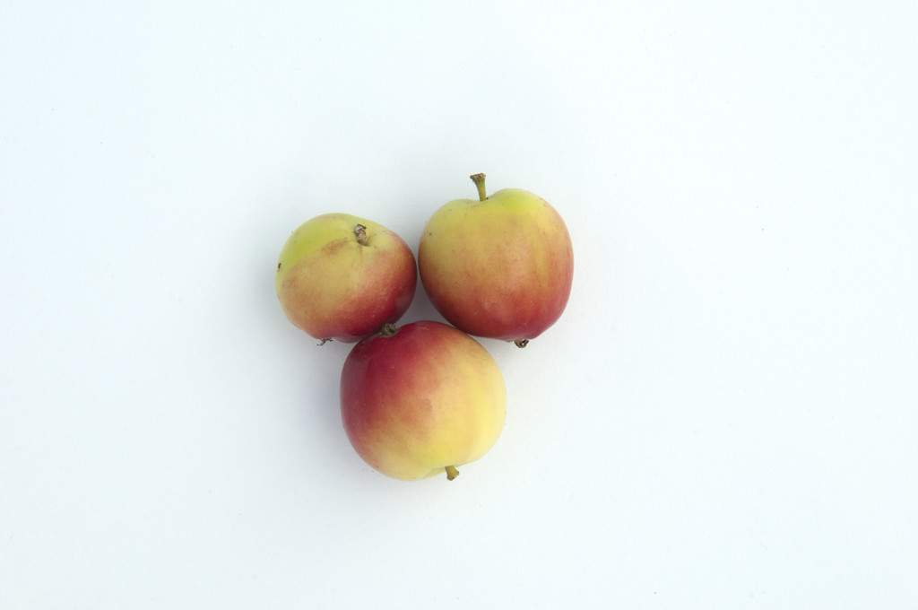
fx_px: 3247
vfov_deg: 10.7
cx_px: 459
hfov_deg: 16.1
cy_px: 305
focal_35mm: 128
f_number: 20
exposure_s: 1/60
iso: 250
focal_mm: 85
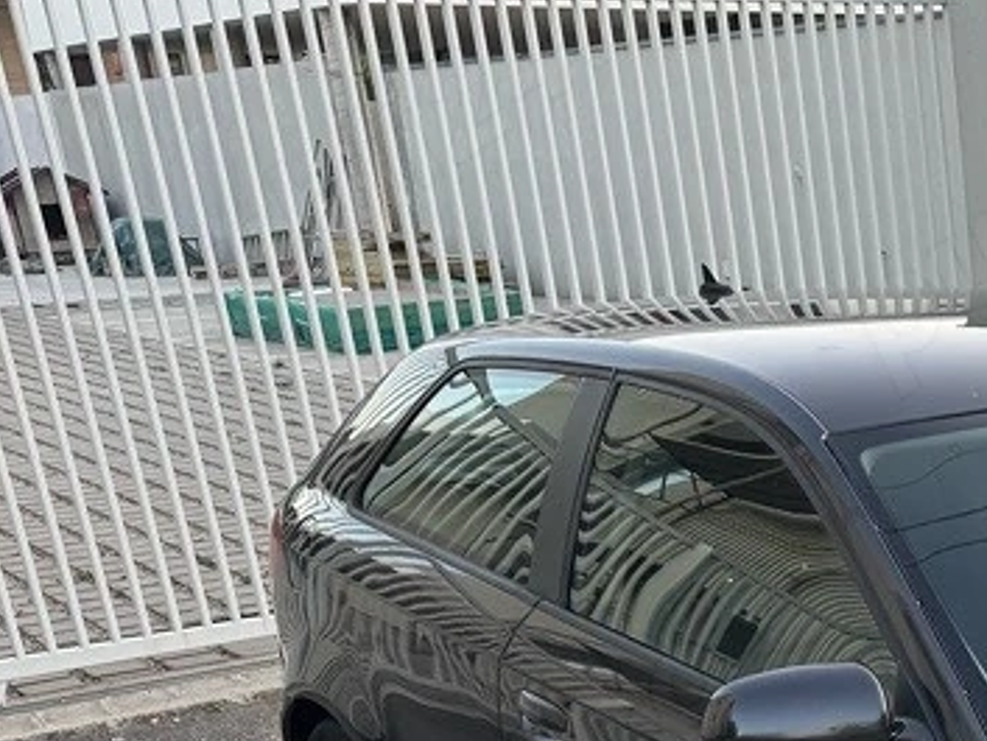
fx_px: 1940
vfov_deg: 20.3
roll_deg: +2.7
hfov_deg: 24.4
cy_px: 886
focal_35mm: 68
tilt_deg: -20.0
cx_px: 1337
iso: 64
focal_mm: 6.76
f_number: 1.78
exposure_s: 1/121
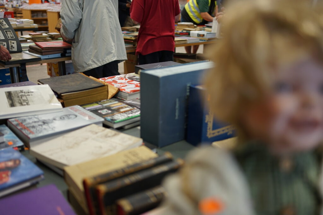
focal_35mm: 35
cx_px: 162
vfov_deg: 37.9
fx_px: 314
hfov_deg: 54.4
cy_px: 108
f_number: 2.2
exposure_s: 1/100
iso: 400
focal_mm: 35
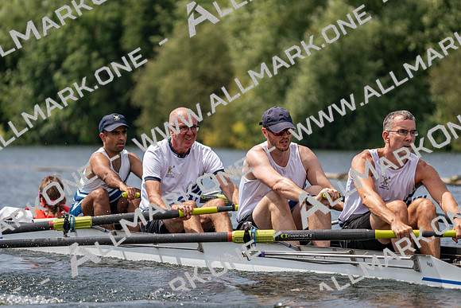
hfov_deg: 7.7
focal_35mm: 268
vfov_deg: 5.1
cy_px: 154
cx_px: 230
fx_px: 3433
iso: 200
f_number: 5.6
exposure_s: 1/1600
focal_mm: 268
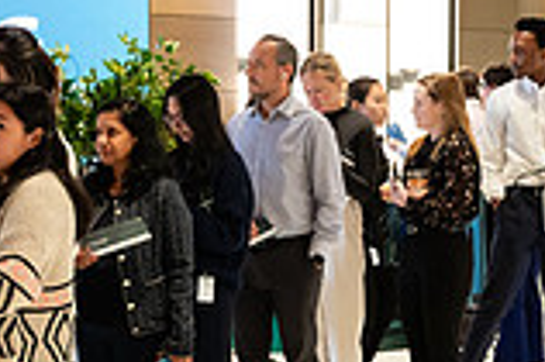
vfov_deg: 12.8
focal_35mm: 107
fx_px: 1618
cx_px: 231
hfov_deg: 19.1
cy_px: 238
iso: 1600
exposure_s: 1/200
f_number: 3.2
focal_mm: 29
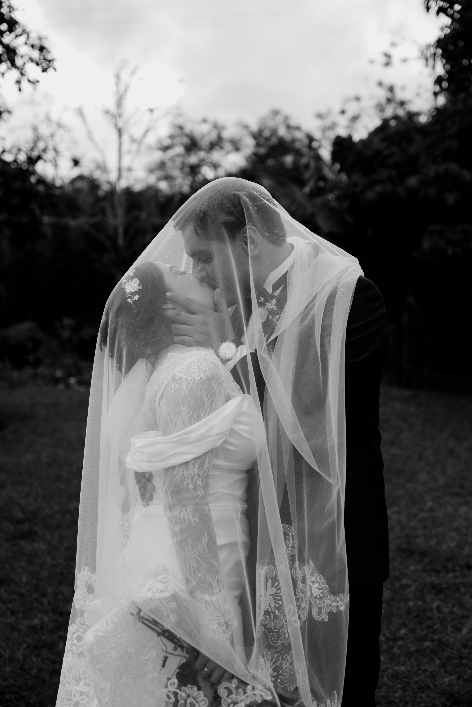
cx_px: 236
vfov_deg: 35.6
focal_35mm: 56
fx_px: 1100
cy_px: 354
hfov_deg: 24.2
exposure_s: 1/250
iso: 400
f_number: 2.8
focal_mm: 56
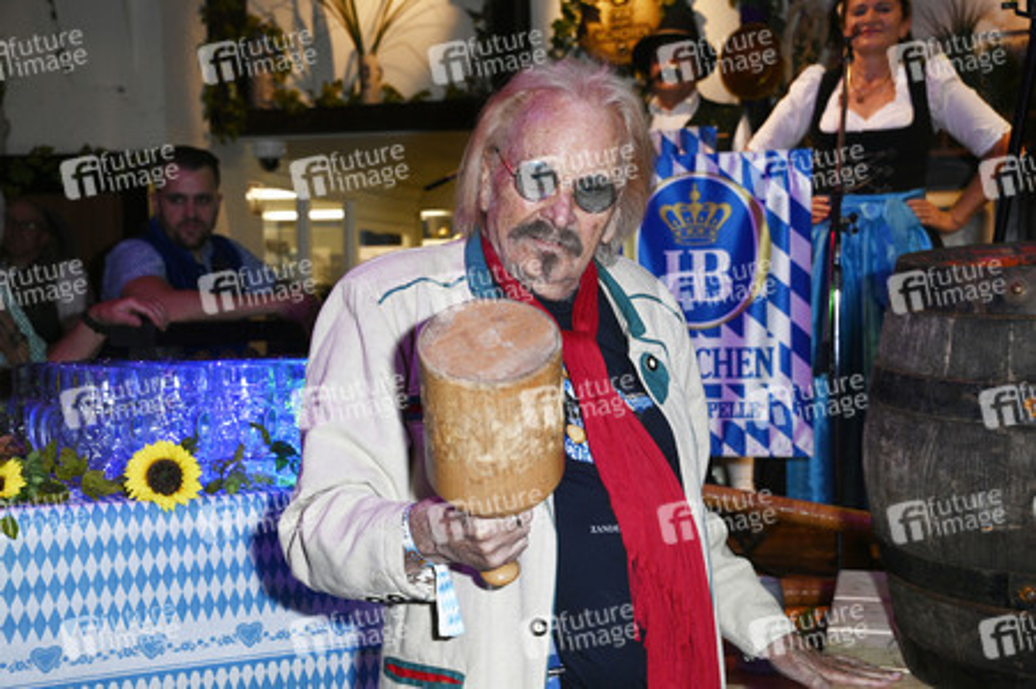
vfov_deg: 24.2
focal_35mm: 56
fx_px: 1610
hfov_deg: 35.7
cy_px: 344
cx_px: 518
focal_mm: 56
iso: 2000
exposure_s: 1/200
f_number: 5.6
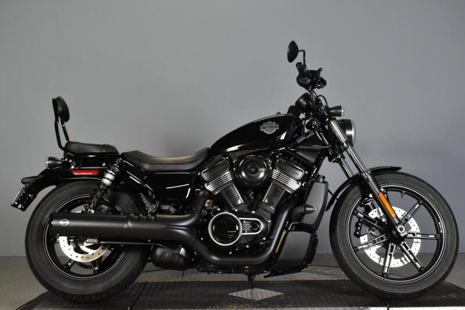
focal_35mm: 46
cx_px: 232
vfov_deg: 28.9
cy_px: 155
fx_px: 600
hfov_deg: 42.3
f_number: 7.1
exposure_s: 1/125
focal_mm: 31
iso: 3200
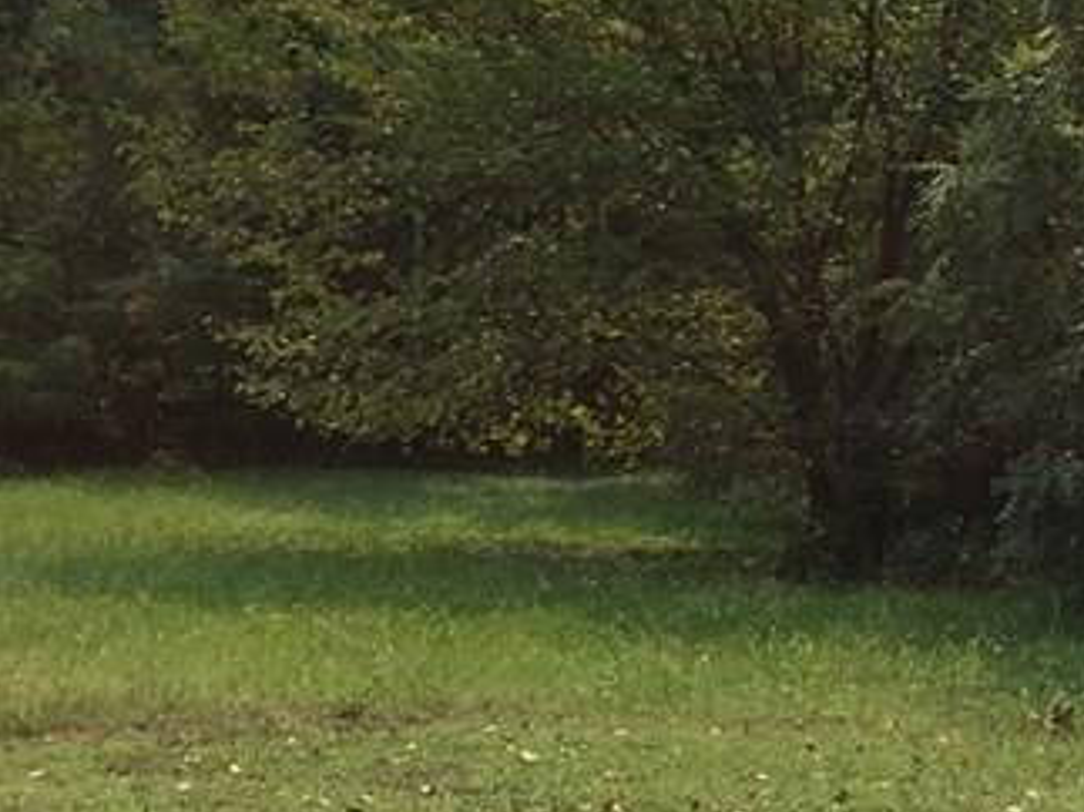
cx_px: 1178
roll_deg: -2.0
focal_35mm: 92
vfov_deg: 16.0
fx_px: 2880
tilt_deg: -1.3
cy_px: 285
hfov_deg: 20.4
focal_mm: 4.15
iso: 32
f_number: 2.2
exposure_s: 1/1364
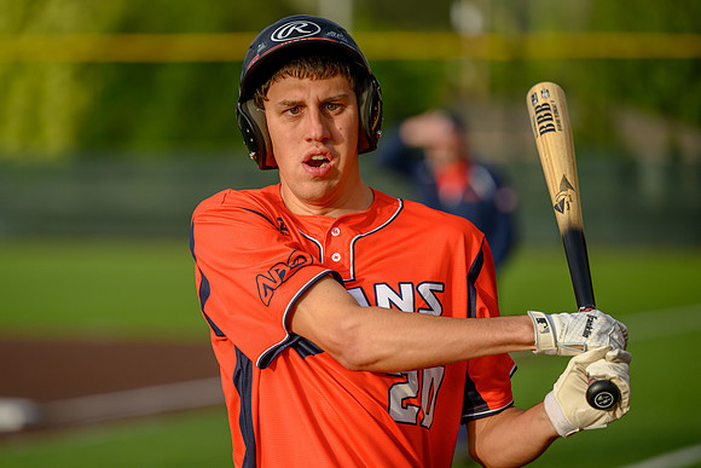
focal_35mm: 189
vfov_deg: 7.3
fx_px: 3672
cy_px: 248
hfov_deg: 10.9
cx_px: 296
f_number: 2.8
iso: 250
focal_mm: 160
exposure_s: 1/2000
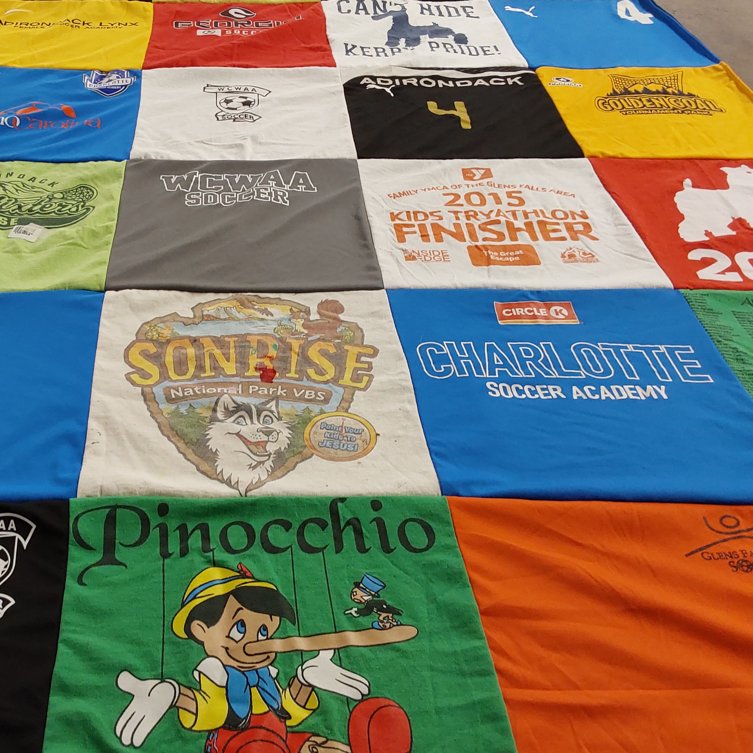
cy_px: 366
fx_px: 935
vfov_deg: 43.9
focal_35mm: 38
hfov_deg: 43.1
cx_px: 232
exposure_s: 1/60
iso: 100
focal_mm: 2.91
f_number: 1.9
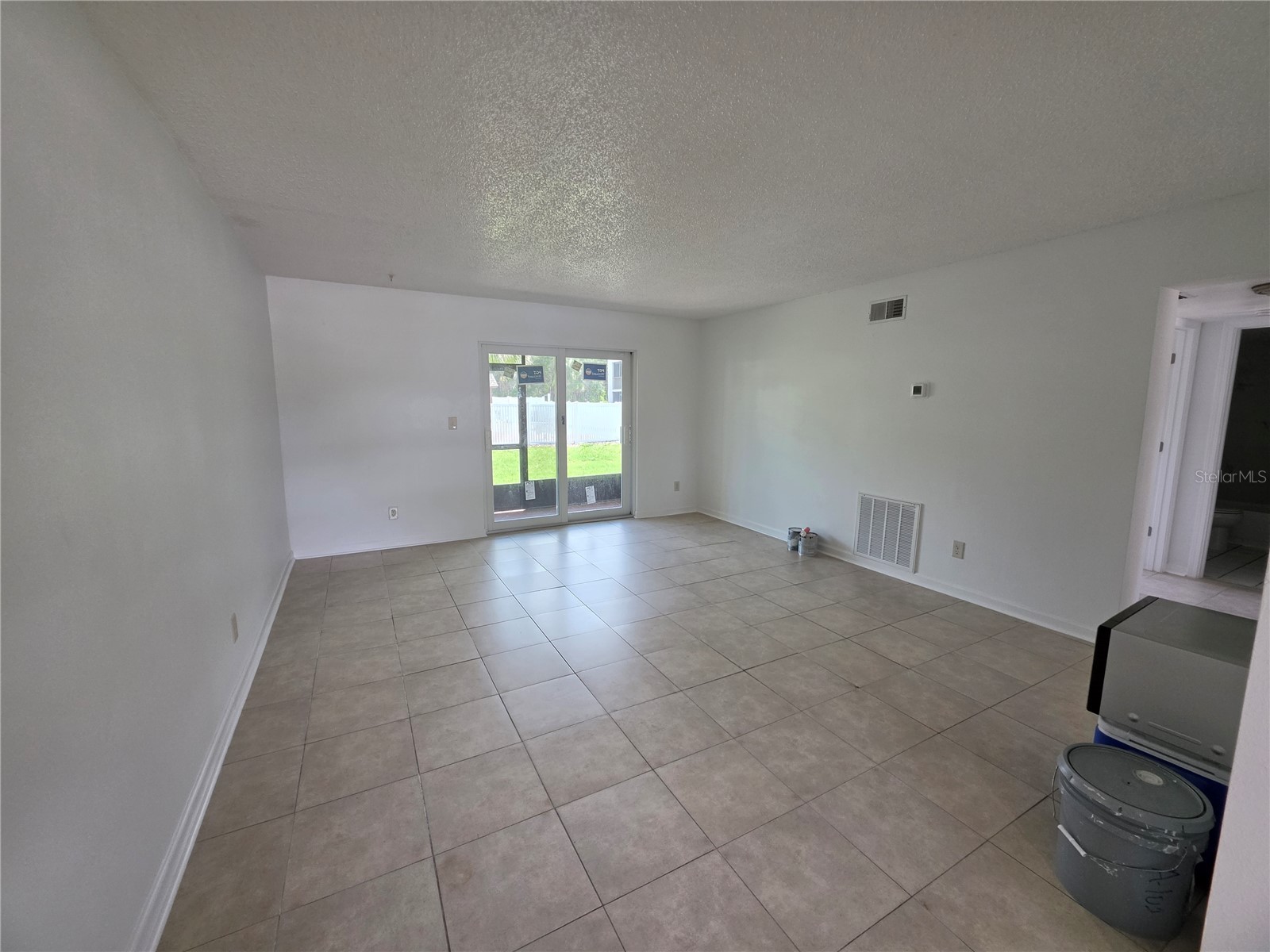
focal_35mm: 13
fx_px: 477
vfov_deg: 89.9
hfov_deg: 106.2
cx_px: 635
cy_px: 476
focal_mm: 2.2
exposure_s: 1/120
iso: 125
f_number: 1.9
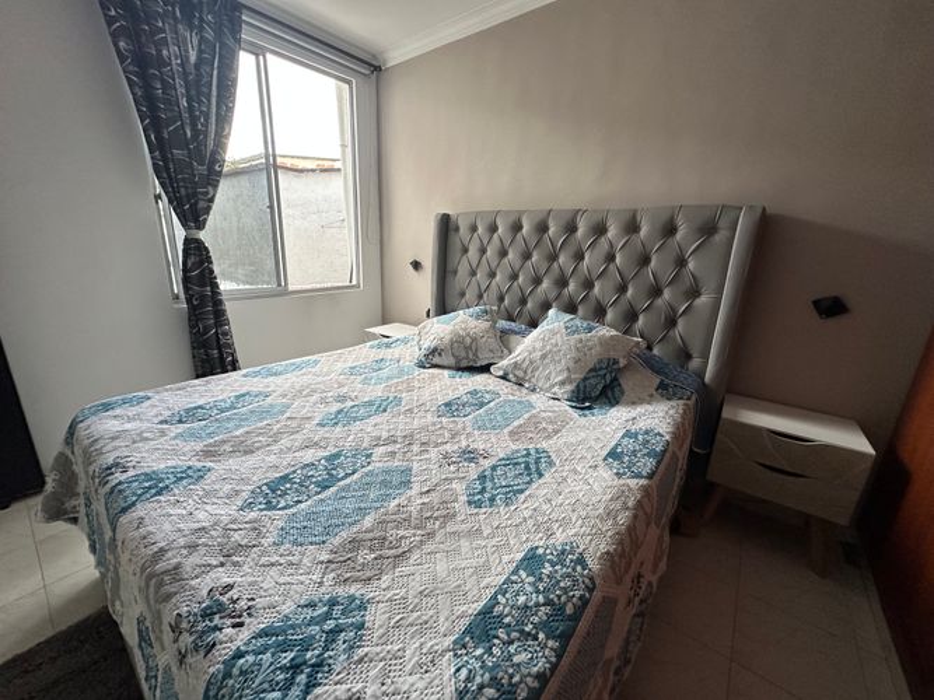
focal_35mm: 14
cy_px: 350
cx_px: 467
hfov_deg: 102.1
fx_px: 378
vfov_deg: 85.7
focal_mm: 2.22
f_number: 2.2
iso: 160
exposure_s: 1/120
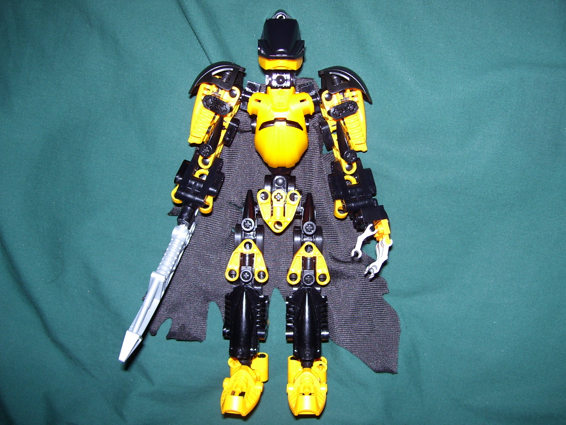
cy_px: 212
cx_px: 283
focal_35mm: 36
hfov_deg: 51.4
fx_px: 589
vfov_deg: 39.7
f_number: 2.7
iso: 80
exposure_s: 1/60
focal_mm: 6
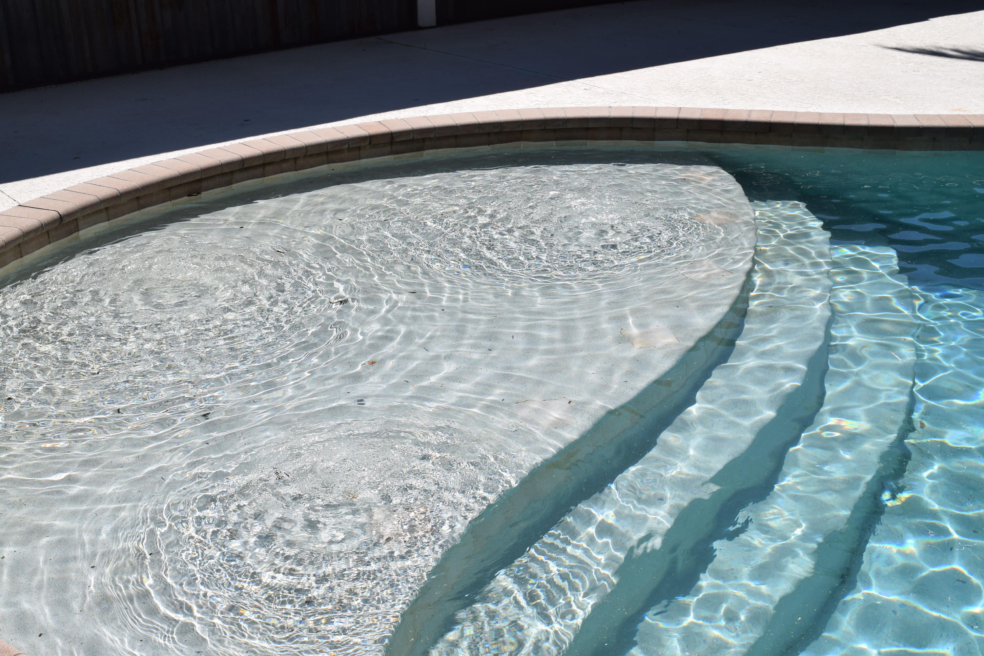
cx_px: 492
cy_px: 328
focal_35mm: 45
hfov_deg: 43.6
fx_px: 1230
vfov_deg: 29.9
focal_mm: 30
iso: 200
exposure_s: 1/640
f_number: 13
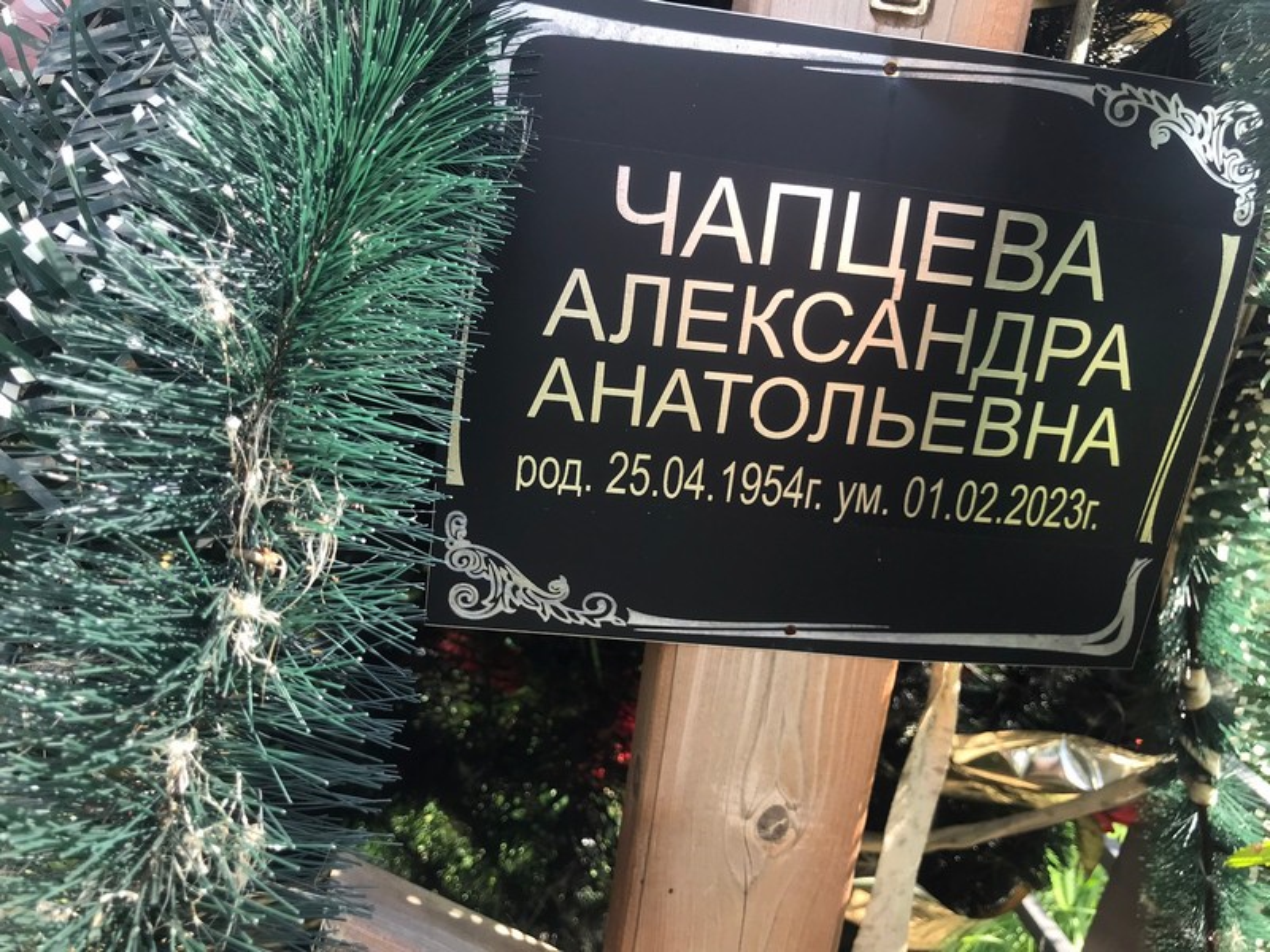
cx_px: 635
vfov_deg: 49.7
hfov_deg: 63.4
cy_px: 476
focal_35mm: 28
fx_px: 1027
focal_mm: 3.99
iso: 20
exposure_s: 1/259
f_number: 1.8
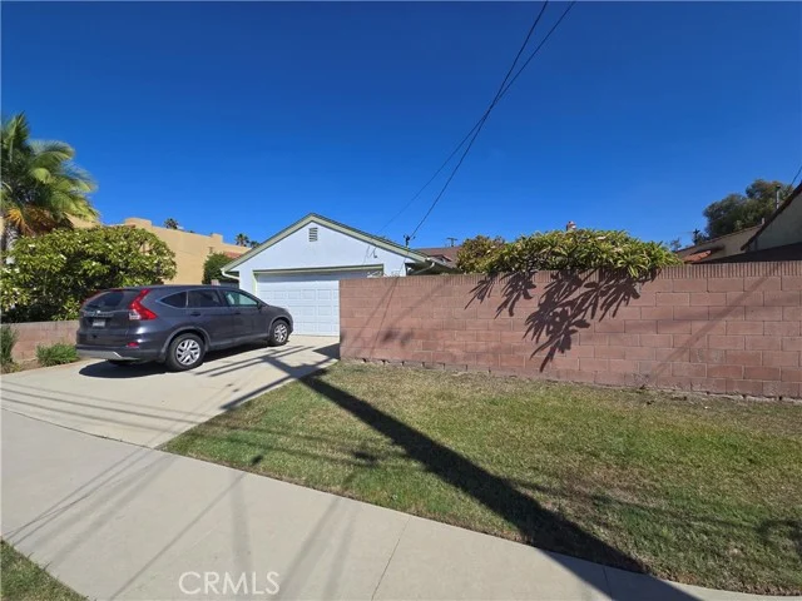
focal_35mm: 13
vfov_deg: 89.9
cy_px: 300
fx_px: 301
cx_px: 401
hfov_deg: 106.2
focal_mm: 2.2
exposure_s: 1/3134
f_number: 2.2
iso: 50
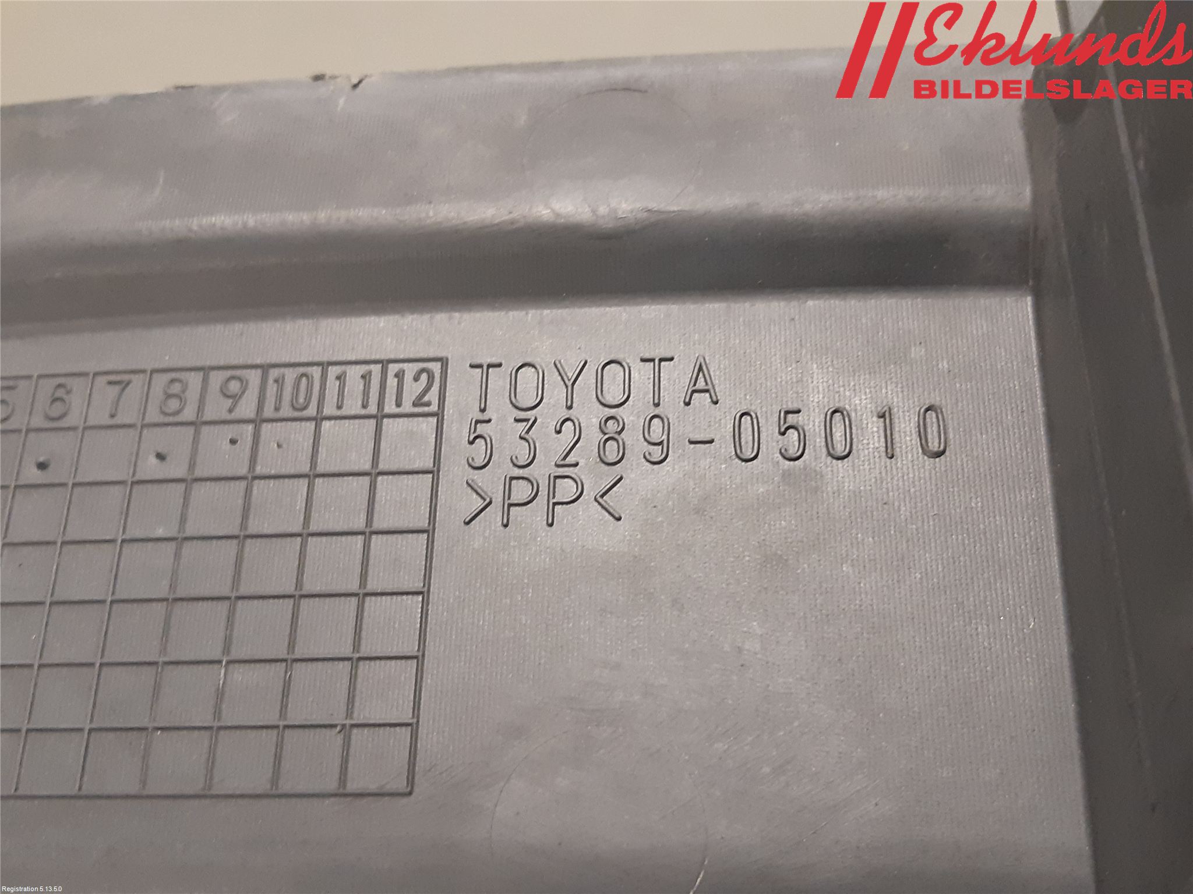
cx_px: 596
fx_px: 896
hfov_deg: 67.3
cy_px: 447
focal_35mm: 26
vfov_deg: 53.1
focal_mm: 3.93
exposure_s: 1/33
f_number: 1.7
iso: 200
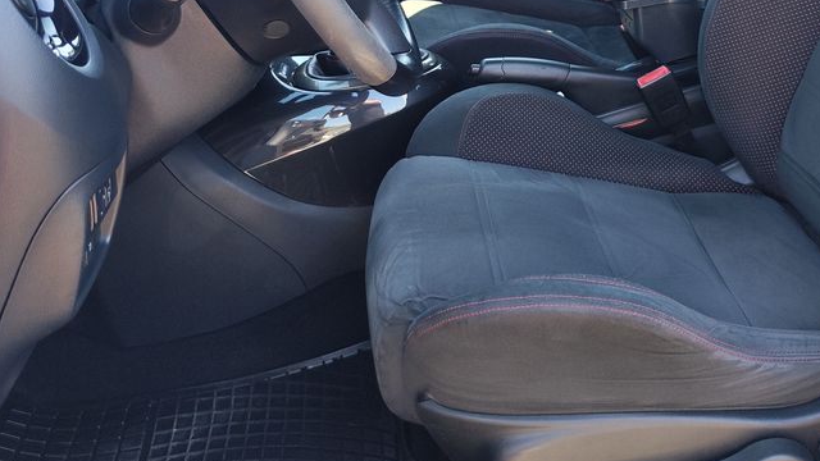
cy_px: 32
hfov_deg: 43.6
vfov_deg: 24.6
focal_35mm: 47
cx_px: 479
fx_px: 1022
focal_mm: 7.01
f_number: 1.69
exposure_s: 1/101
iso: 50
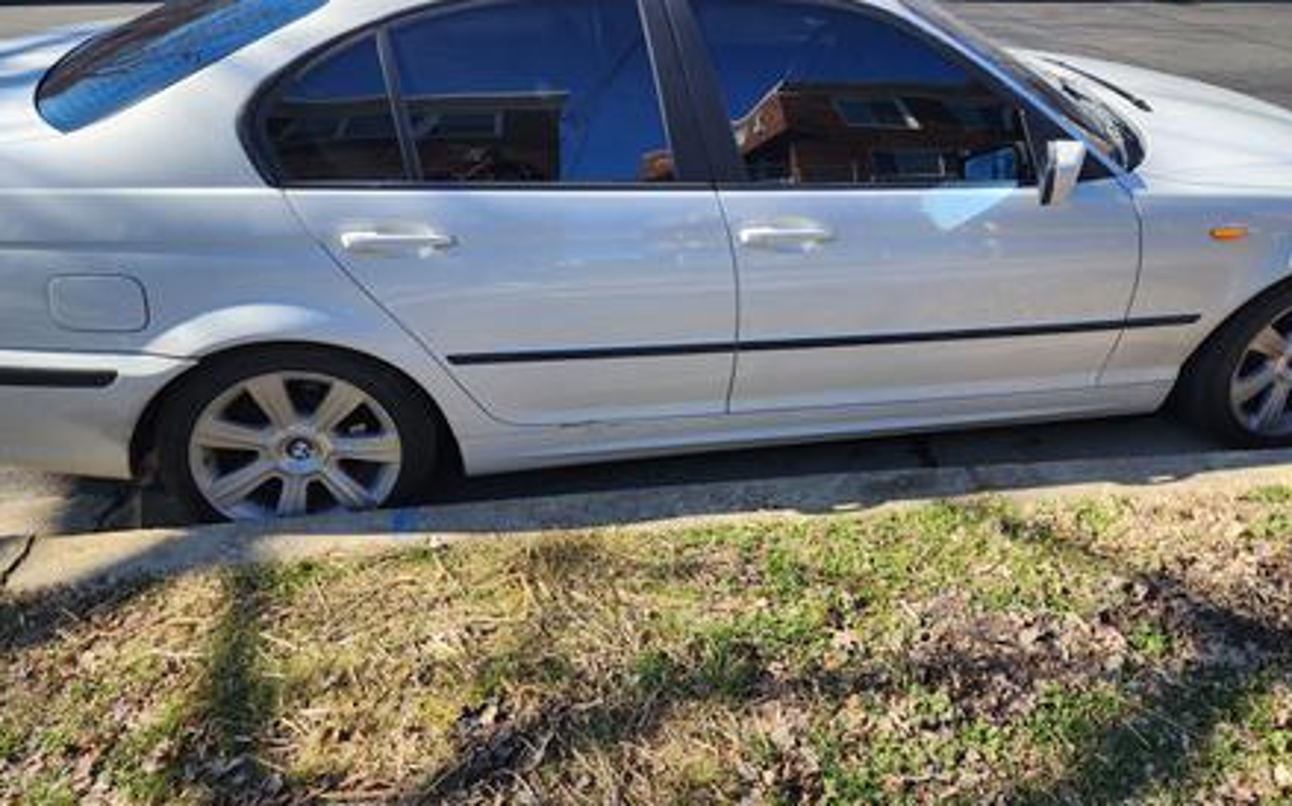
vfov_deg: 44.1
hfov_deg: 66.5
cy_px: 297
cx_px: 671
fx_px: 986
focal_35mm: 28
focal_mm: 6.4
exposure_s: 1/401
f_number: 1.8
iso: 12
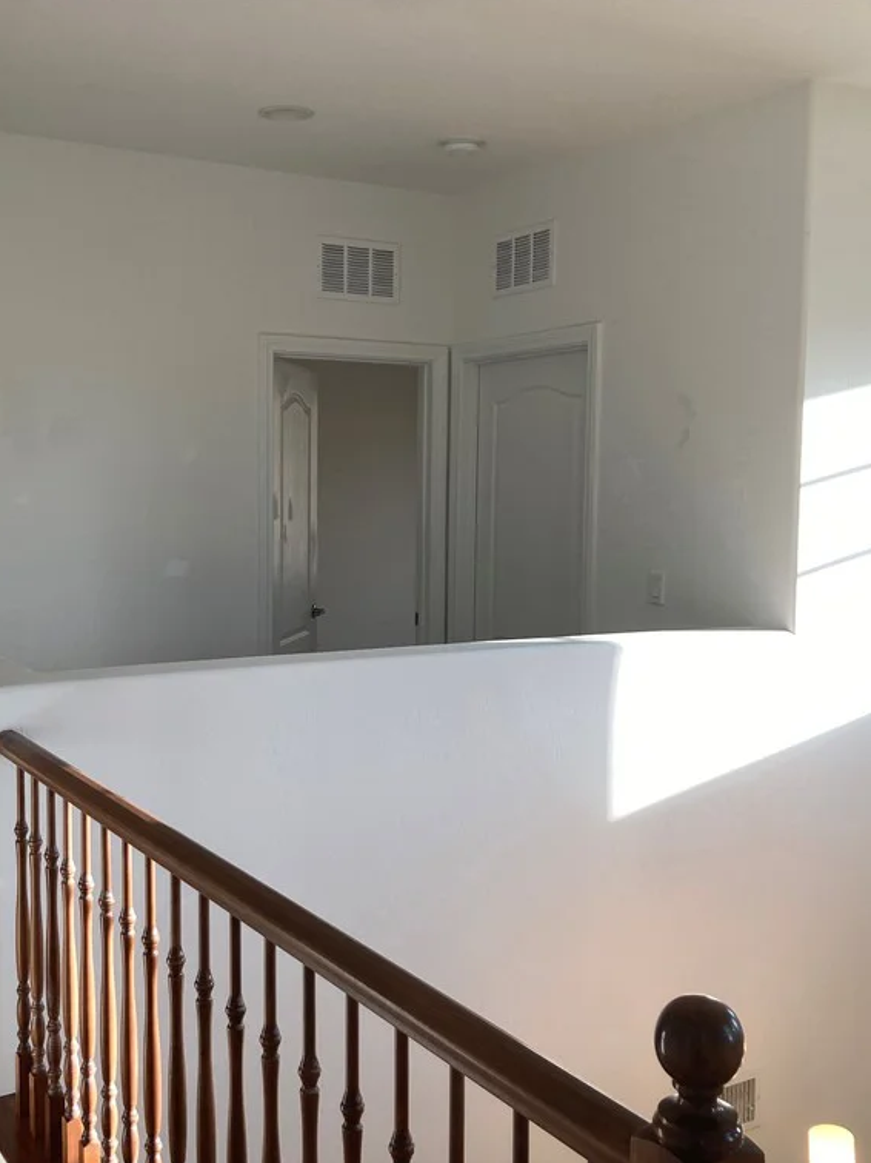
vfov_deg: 49.0
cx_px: 379
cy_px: 587
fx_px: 1275
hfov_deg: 37.6
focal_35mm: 38
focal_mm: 3.99
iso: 25
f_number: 1.8
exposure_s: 1/120
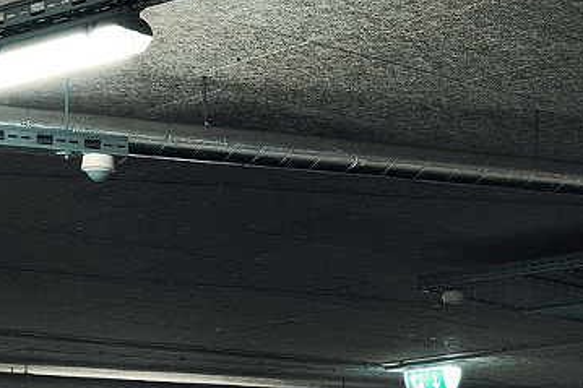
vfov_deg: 8.6
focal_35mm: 156
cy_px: 619
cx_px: 359
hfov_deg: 13.2
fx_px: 2525
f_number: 8
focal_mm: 35
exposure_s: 3.2
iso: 100
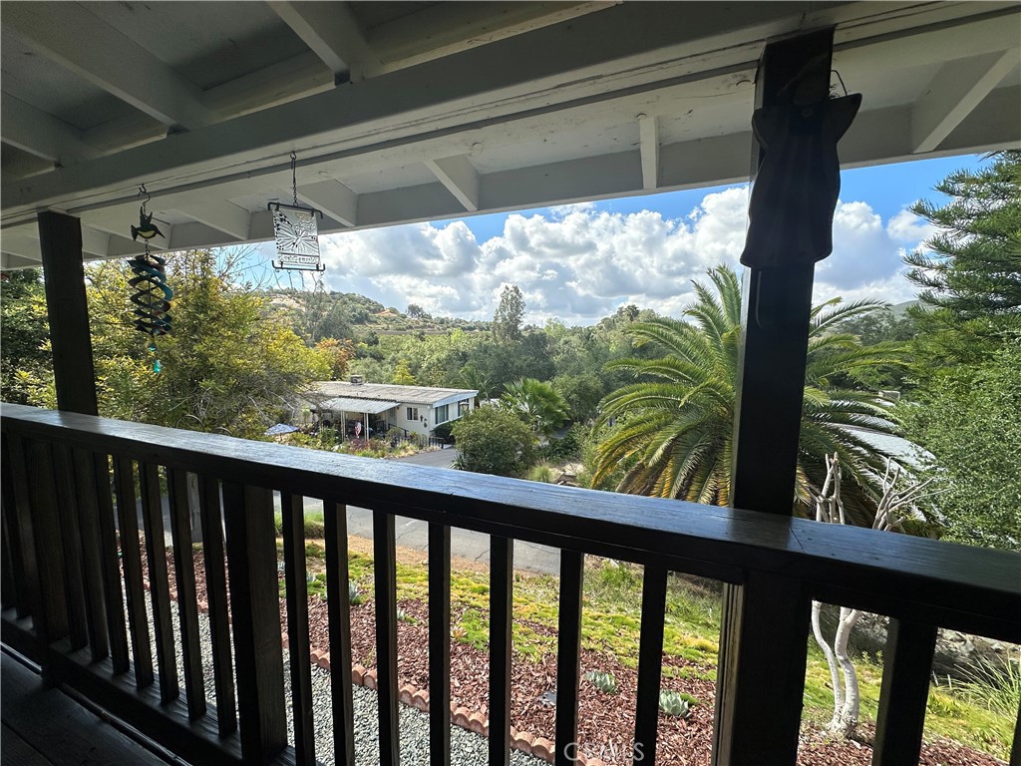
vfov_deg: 85.7
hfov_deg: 102.1
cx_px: 510
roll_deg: -1.8
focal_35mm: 14
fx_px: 413
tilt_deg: -5.6
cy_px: 383
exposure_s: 1/1276
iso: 50
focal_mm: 2.22
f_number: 2.2
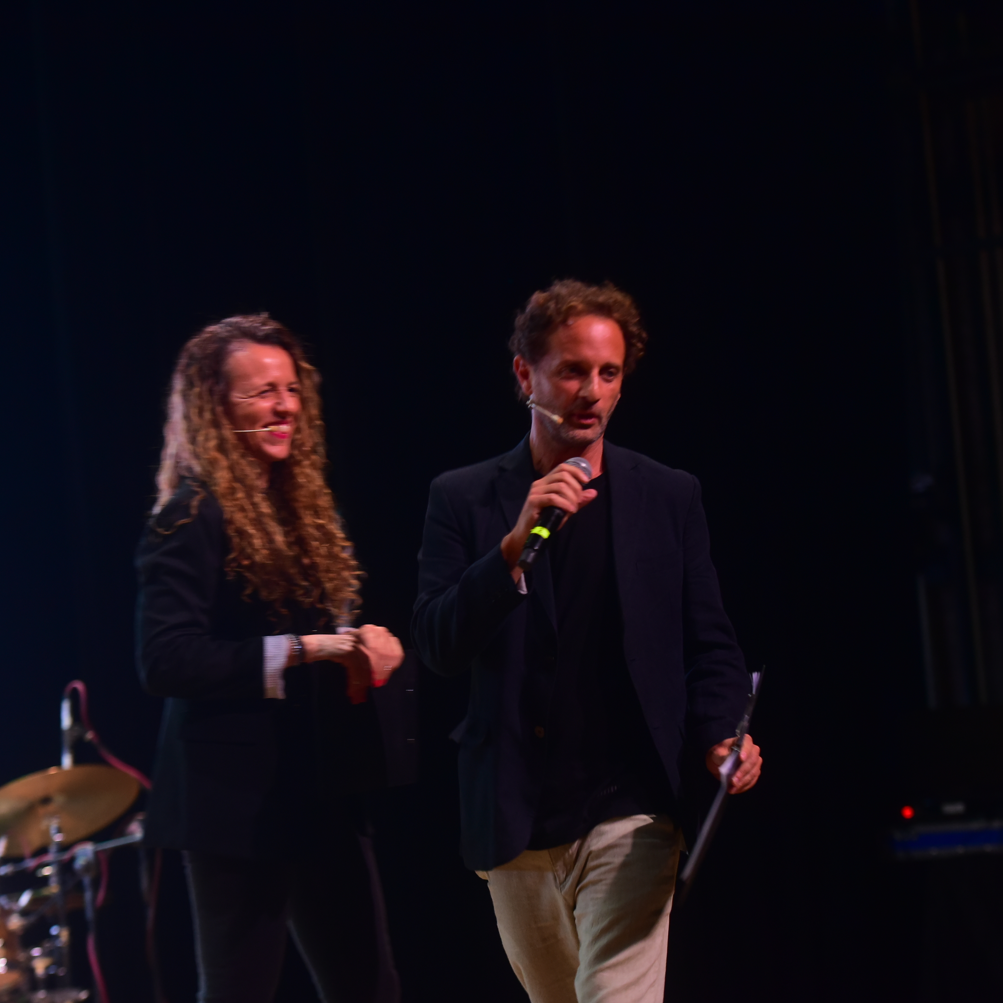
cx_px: 465
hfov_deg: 13.6
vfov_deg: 13.6
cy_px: 503
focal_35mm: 128
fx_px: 4196
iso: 2000
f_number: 3.5
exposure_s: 1/60
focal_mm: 100
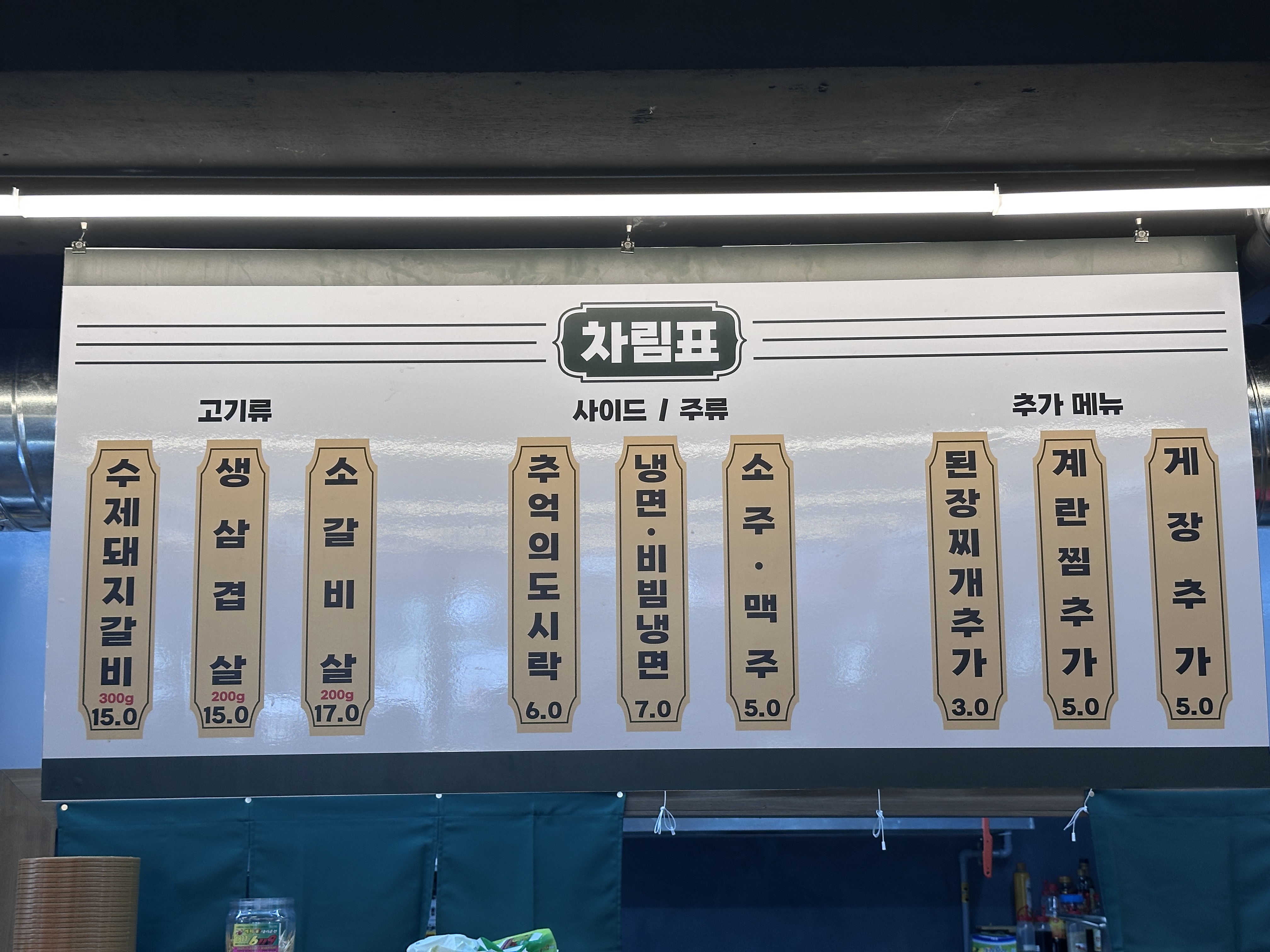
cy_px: 476
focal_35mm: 48
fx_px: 1761
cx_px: 635
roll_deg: +0.2
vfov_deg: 30.3
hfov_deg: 39.7
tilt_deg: +12.4
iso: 64
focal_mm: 6.86
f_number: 1.78
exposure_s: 1/261
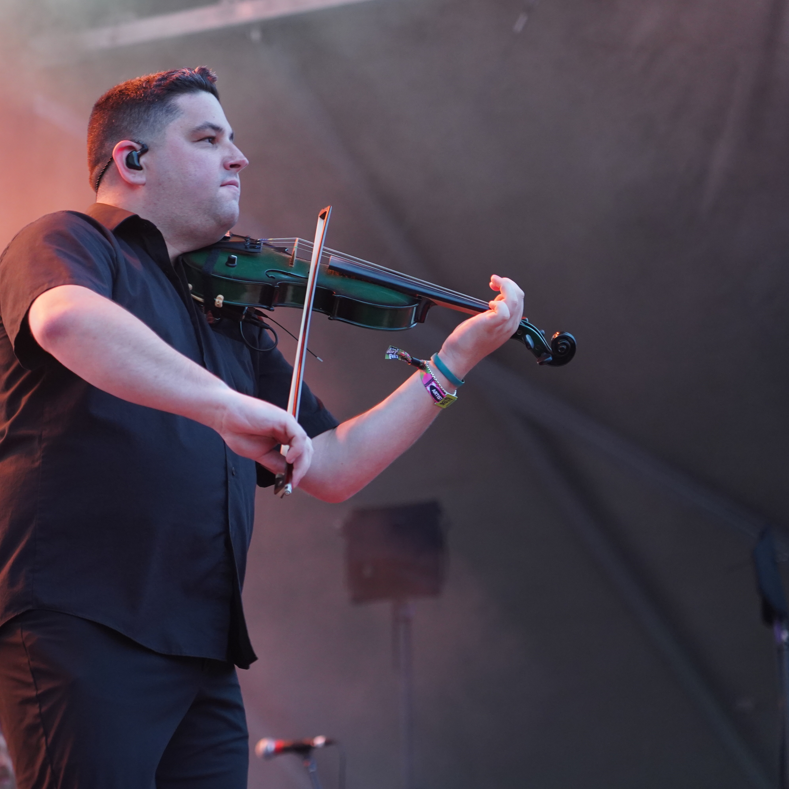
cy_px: 394
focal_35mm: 134
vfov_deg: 13.0
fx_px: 3455
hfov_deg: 13.0
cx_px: 228
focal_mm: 105
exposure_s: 1/160
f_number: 4
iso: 2500
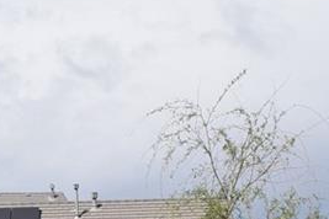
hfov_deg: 12.5
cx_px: 4
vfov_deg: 8.3
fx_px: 1480
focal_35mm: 162
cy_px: 342
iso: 100
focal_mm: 18
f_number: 11
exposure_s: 1/200
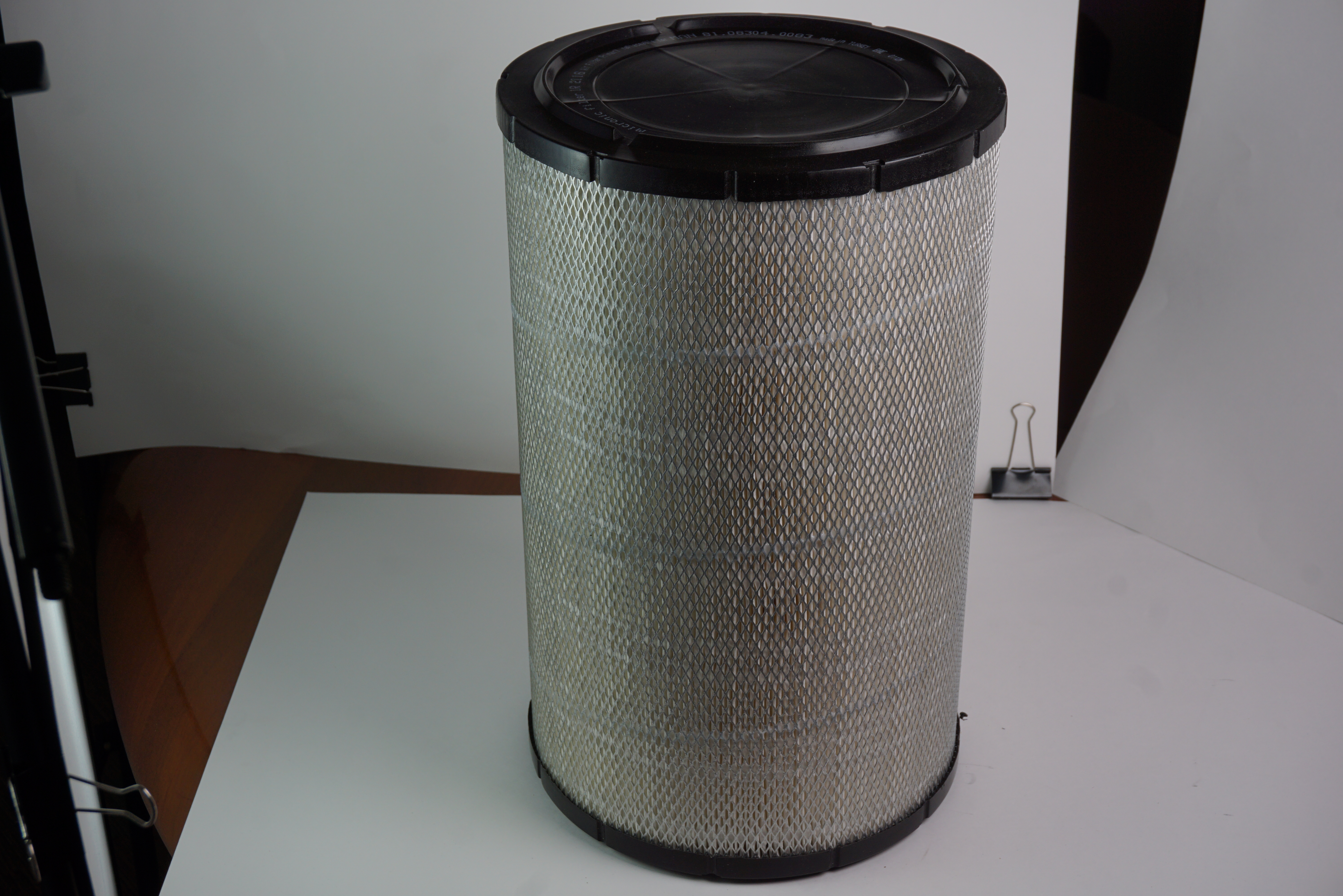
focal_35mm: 52
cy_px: 448
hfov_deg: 37.9
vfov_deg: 25.8
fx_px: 1958
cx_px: 672
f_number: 8
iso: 100
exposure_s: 1/15
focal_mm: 35
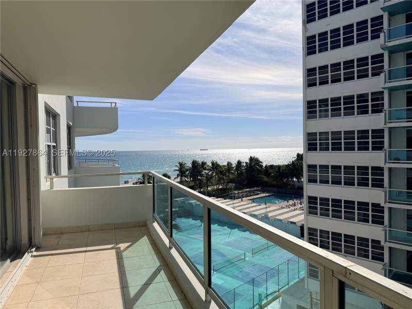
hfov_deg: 71.6
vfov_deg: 56.8
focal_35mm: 24
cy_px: 154
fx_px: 286
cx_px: 206
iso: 80
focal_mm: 6.76
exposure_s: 1/17544
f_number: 1.78
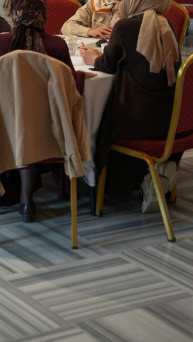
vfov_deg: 17.8
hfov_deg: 10.1
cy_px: 71
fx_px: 1084
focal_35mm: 119
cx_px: 29
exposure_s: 1/125
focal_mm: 66.1
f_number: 2.8
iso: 640
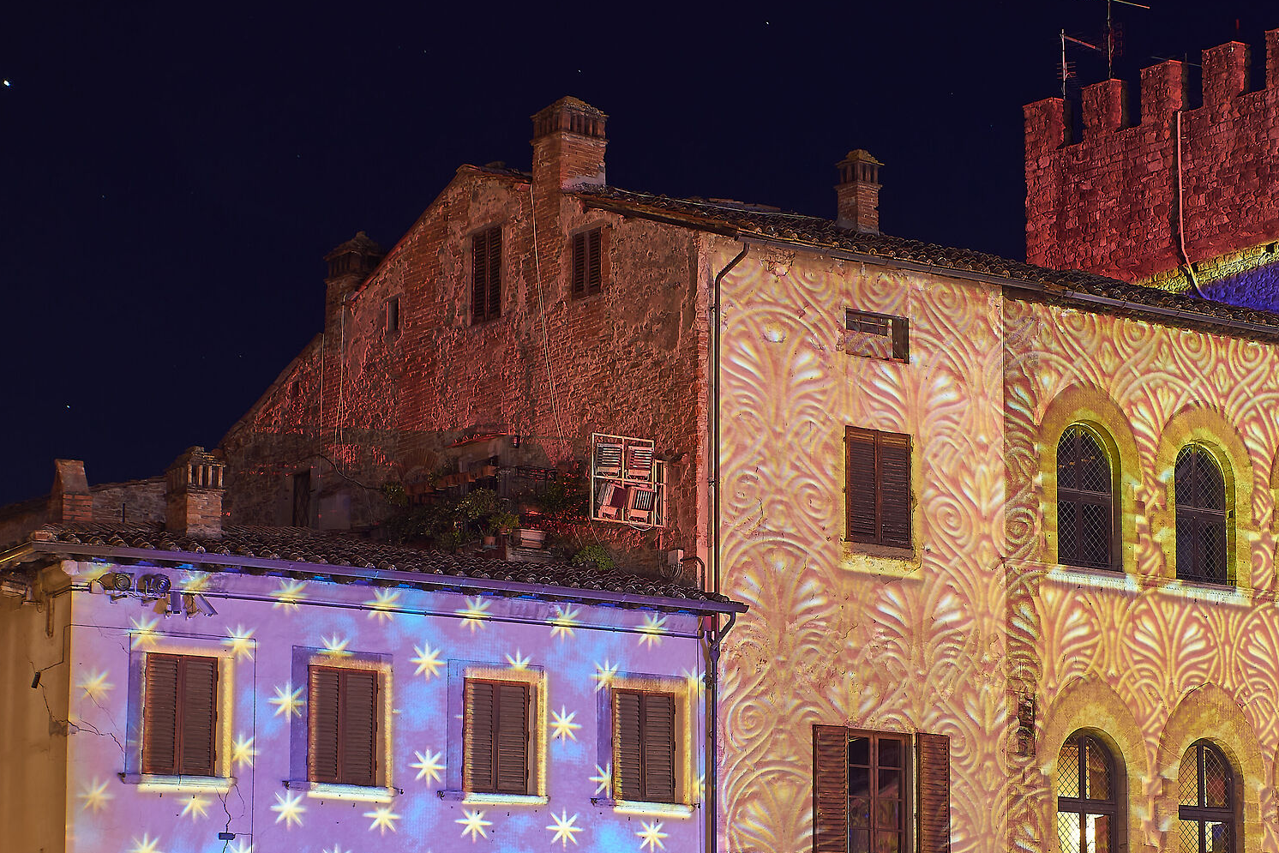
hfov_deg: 18.3
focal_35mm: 111
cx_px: 982
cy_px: 585
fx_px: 3944
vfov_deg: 12.3
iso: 100
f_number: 9
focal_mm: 46
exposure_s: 5
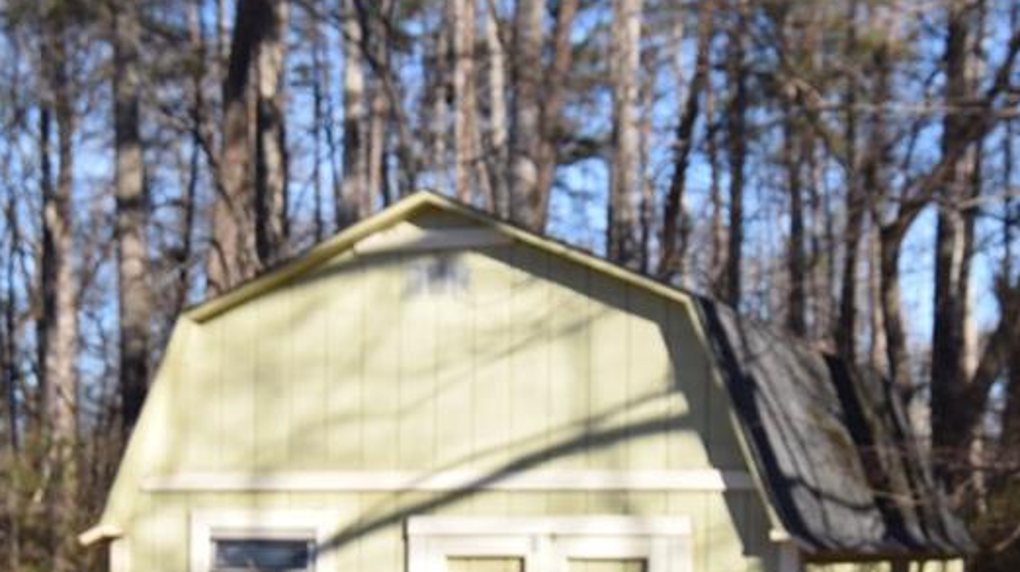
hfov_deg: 28.6
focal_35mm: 74
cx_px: 557
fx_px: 2000
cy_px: 611
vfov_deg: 15.9
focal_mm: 24
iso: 200
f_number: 9
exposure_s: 1/320
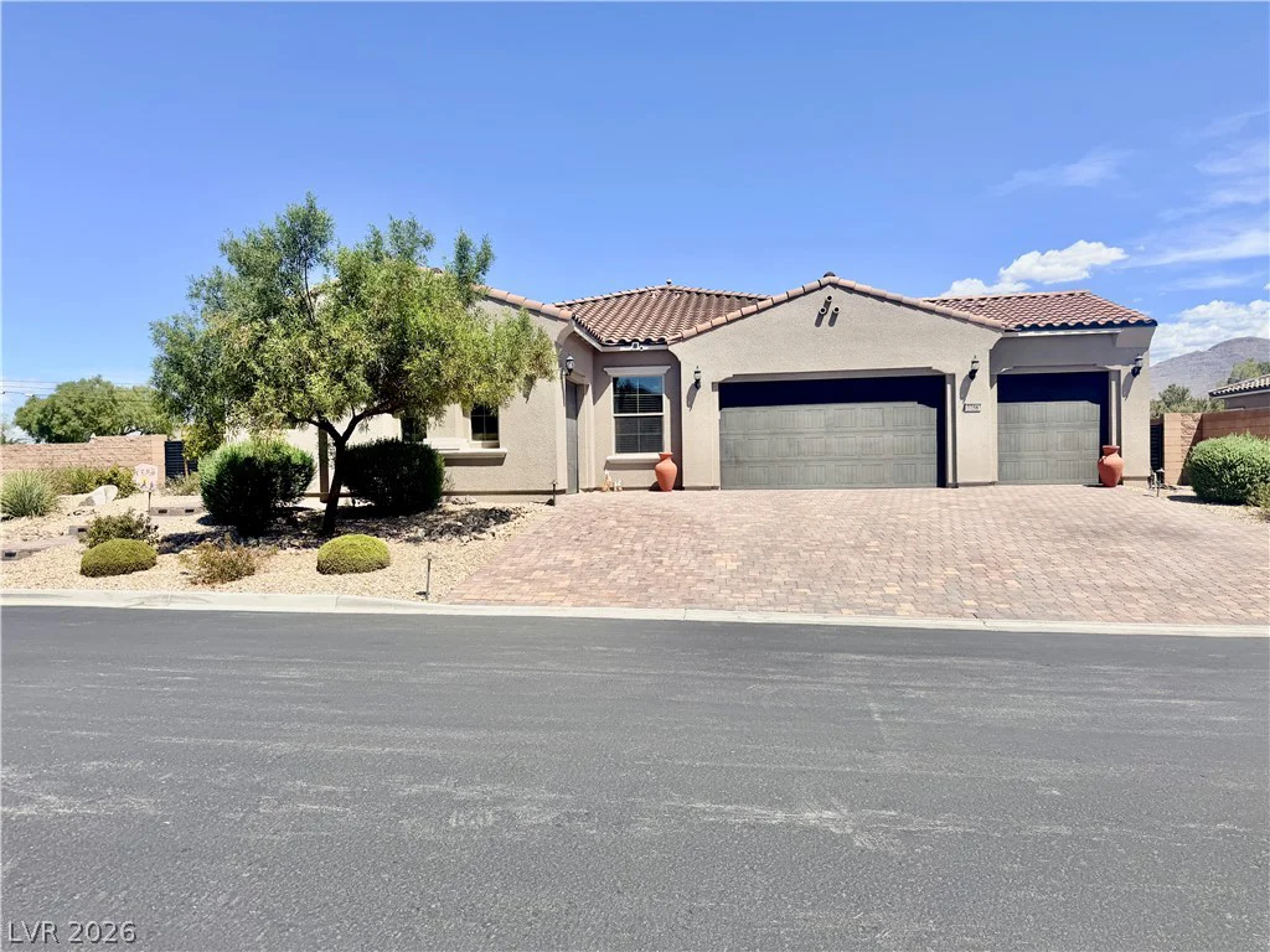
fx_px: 881
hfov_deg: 71.6
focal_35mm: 24
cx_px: 635
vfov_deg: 56.8
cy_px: 476
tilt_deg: -1.2
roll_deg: +2.0
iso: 80
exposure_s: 1/6173
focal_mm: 6.76
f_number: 1.78
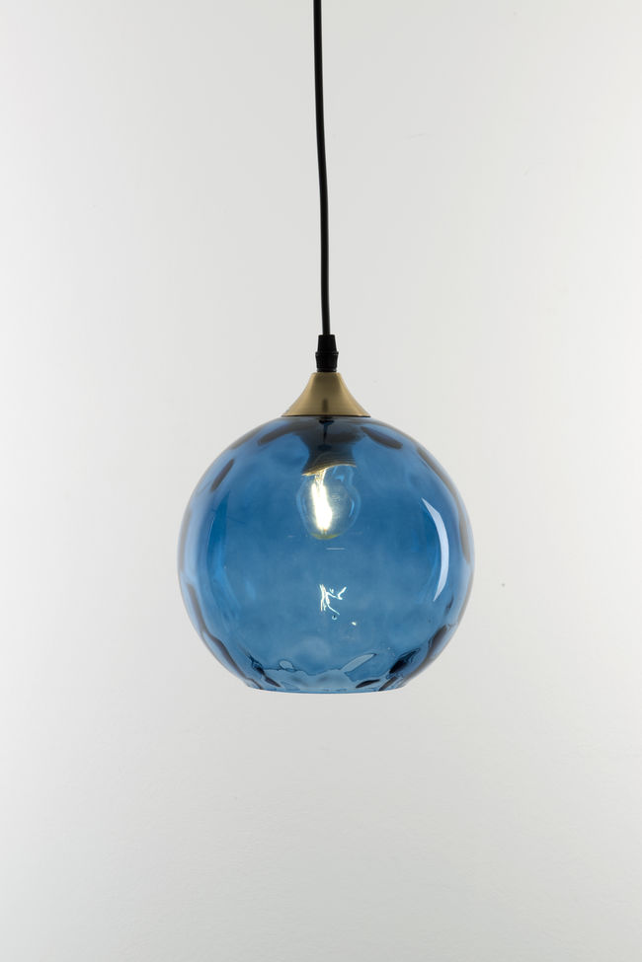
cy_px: 481
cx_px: 321
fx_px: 1872
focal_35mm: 70
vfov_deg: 28.8
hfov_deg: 19.5
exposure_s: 1/10
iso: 100
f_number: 20
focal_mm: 70
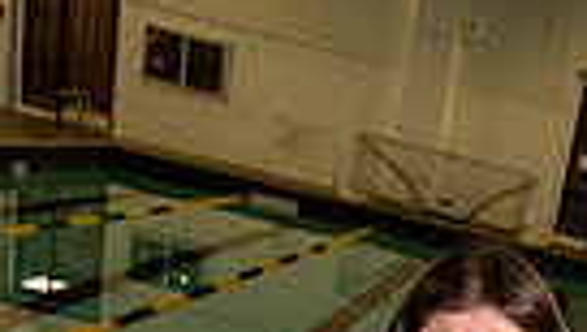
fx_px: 1403
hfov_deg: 23.2
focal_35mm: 90
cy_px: 918
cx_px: 496
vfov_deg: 10.5
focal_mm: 26
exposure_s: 1/250
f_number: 5.6
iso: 1000
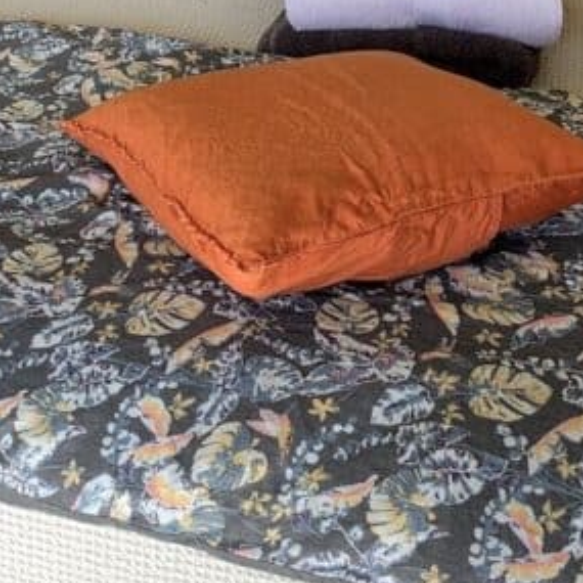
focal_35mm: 73
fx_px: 1391
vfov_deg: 21.6
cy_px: -155
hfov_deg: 23.4
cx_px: 143
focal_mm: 6.5
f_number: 1.4
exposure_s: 1/105
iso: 10
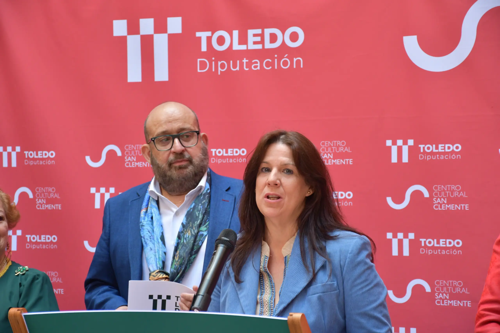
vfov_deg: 12.2
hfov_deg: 18.3
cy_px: 166
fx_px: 1556
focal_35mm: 112
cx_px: 250
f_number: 5
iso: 1250
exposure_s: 1/125
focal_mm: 75
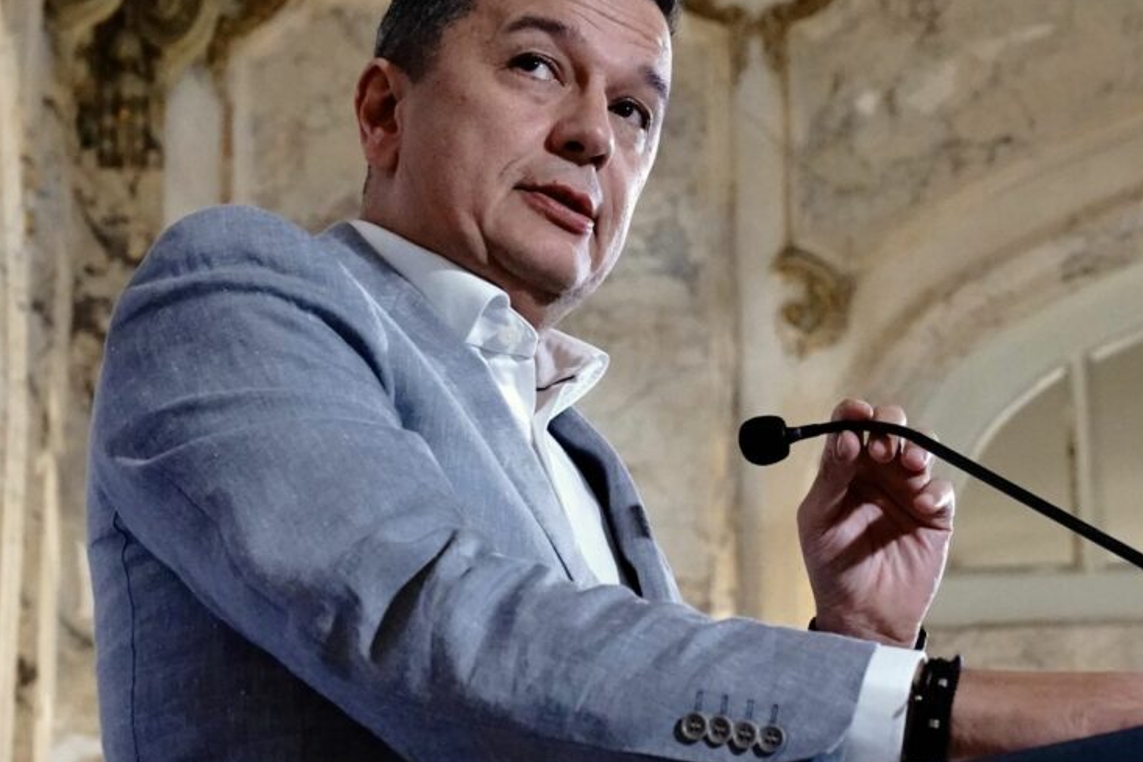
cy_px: 339
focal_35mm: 95
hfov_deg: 21.4
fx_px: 3017
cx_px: 458
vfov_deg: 14.4
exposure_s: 1/400
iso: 10000
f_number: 6.3
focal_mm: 68
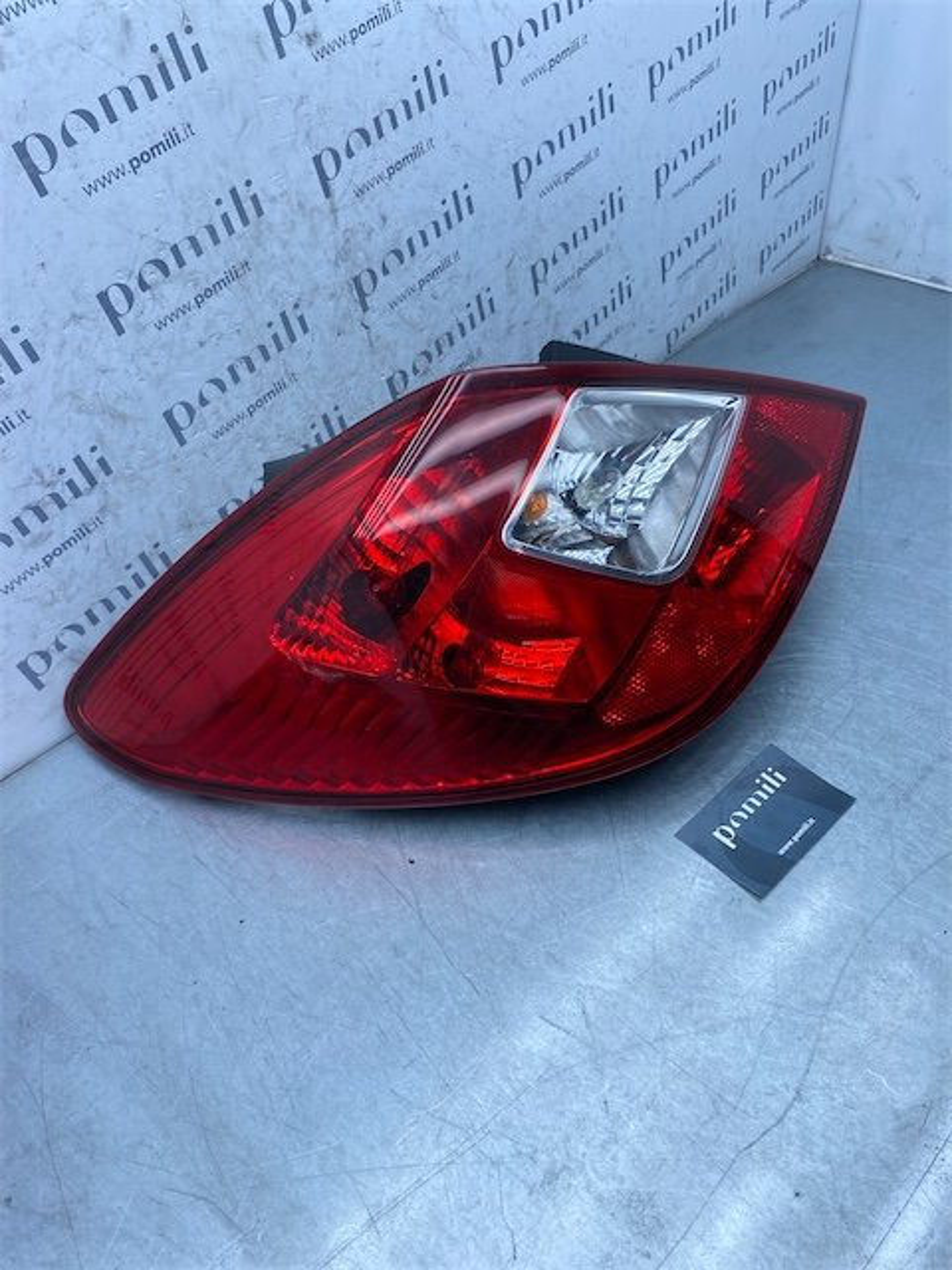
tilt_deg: -42.5
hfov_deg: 53.1
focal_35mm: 26
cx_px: 476
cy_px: 635
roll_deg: +4.8
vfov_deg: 67.3
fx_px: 953
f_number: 1.8
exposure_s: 1/890
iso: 32
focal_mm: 4.25
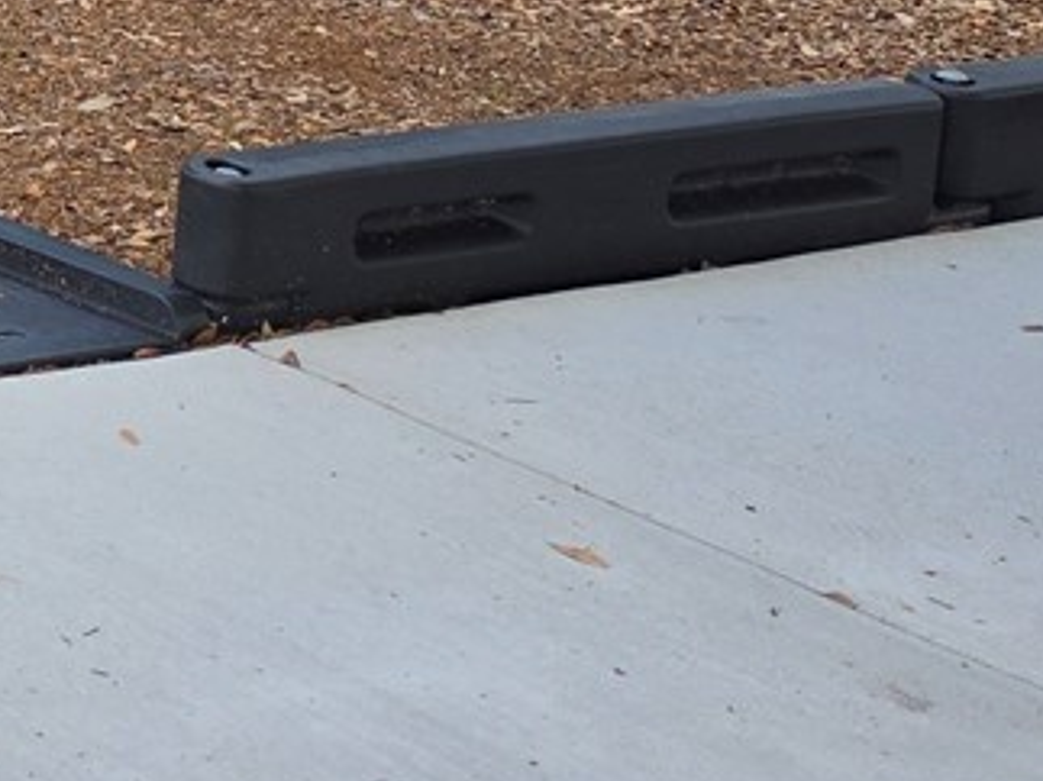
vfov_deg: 11.8
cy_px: -700
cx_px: -1472
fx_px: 3434
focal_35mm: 114
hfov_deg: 13.0
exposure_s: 1/359
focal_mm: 6.5
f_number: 1.4
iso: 25
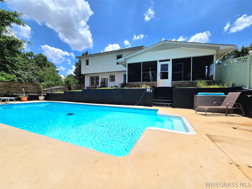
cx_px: 126
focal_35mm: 13
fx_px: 95
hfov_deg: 106.2
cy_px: 94
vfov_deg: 89.9
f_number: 2.2
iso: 50
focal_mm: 2.2
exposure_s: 1/10000
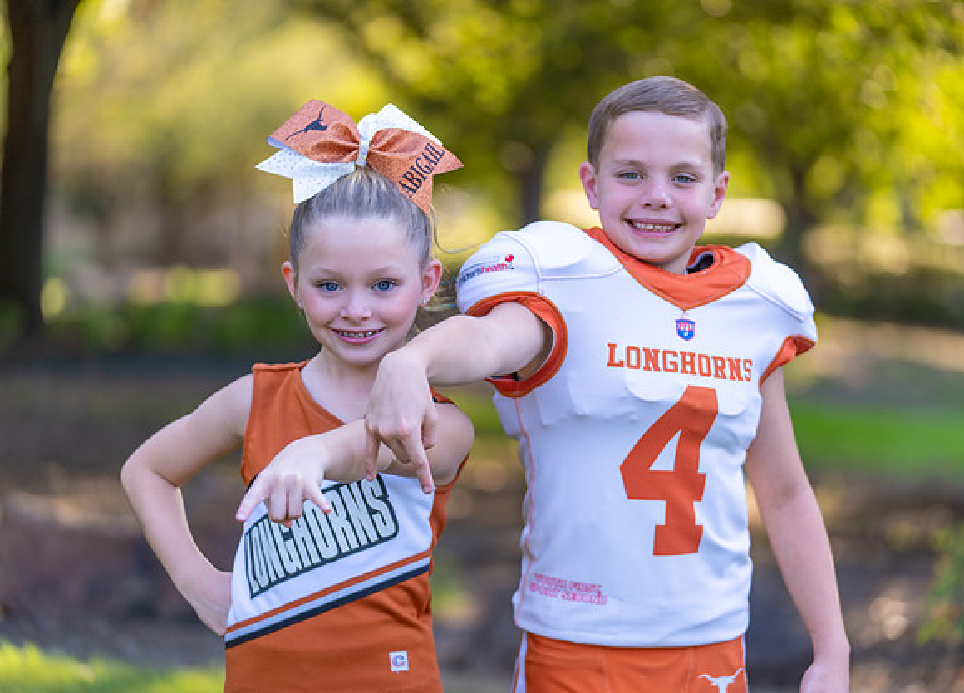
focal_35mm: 126
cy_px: 347
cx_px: 520
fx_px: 3454
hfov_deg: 15.9
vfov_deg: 11.5
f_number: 2.8
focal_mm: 118
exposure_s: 1/320
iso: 200
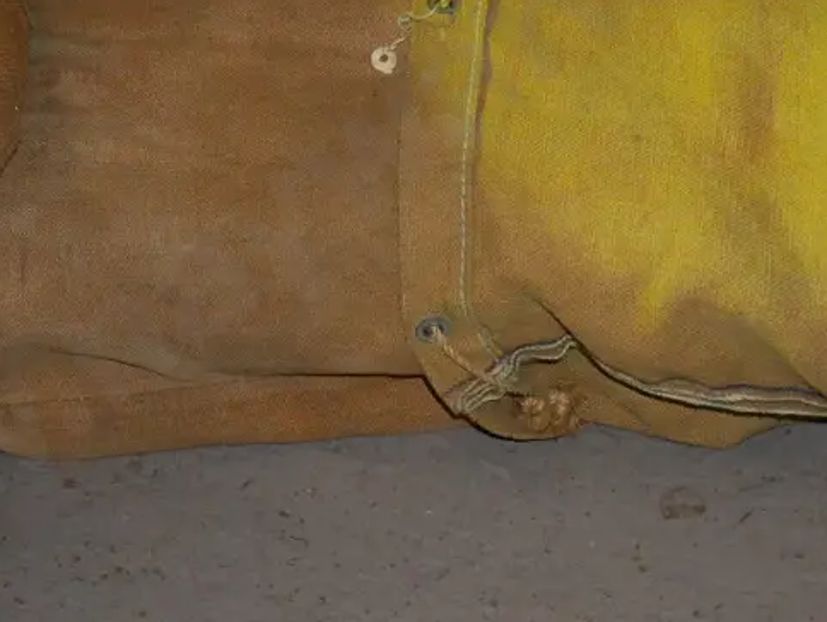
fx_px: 2224
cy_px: 132
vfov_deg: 15.8
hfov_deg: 21.1
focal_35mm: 93
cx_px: 405
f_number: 4.8
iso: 3200
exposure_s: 1/60
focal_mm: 22
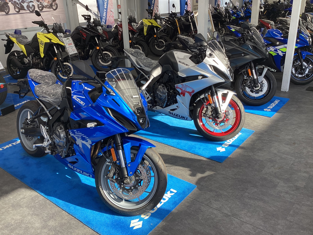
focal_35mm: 31
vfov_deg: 45.4
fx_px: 280
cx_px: 156
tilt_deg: -23.2
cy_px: 118
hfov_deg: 58.4
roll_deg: +3.0
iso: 40
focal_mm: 3.3
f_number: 2.4
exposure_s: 1/100
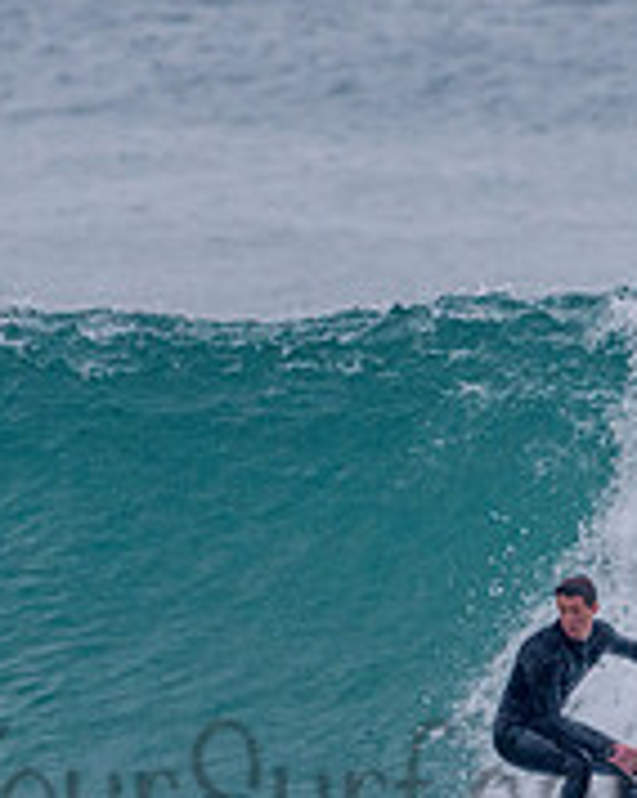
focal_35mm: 1877
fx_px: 44309
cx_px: 386
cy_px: 751
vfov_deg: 1.0
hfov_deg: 0.8
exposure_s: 1/2000
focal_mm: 500
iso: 1000
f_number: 5.6
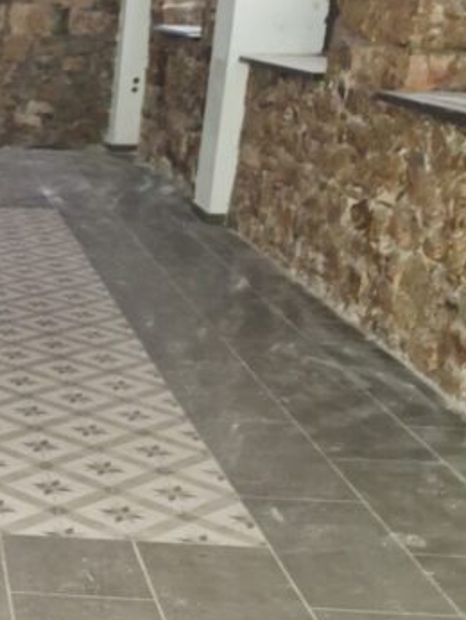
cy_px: 385
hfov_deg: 19.3
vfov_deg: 28.4
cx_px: -204
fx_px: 1219
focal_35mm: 68
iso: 1250
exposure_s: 1/10
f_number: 1.8
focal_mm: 5.54
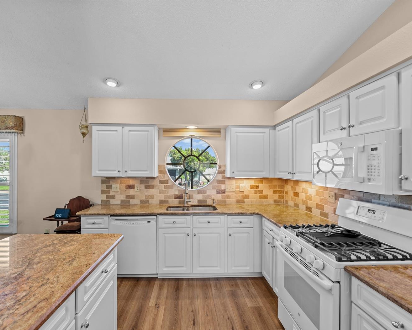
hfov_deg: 93.1
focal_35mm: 16
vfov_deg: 80.4
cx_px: 199
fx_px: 195
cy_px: 167
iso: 400
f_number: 5.6
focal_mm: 14
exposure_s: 1/8
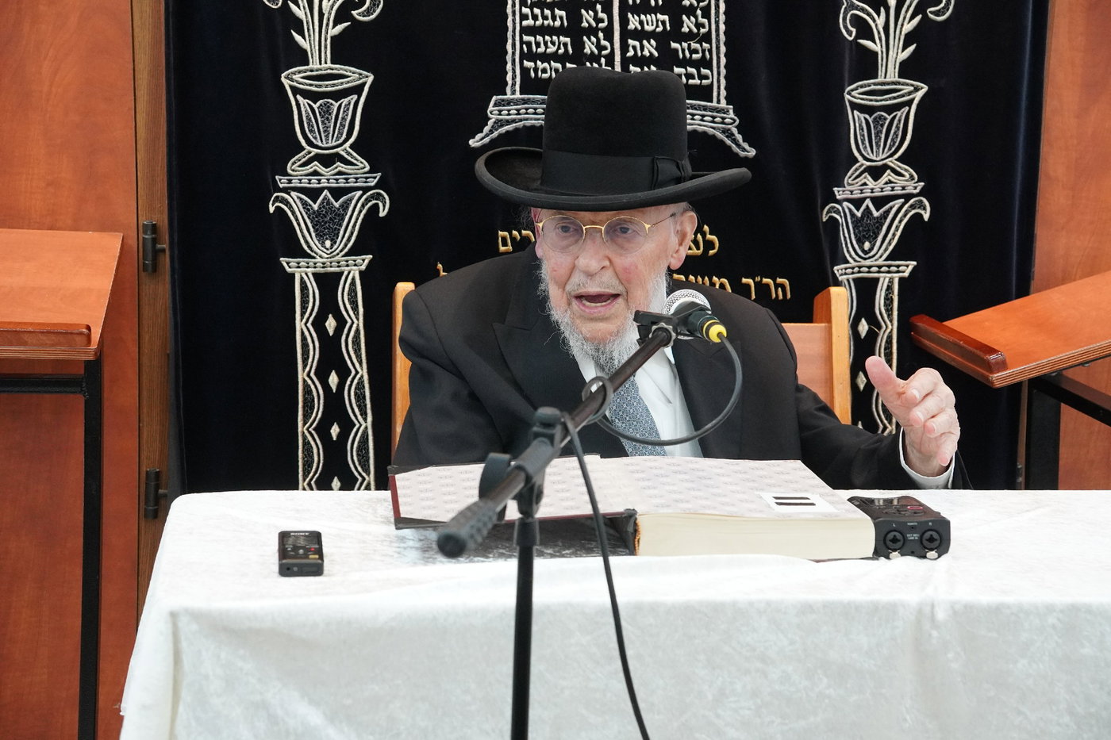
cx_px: 556
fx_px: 2134
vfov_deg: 19.7
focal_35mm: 69
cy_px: 370
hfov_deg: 29.2
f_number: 5.6
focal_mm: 46.1
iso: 3200
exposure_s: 1/200
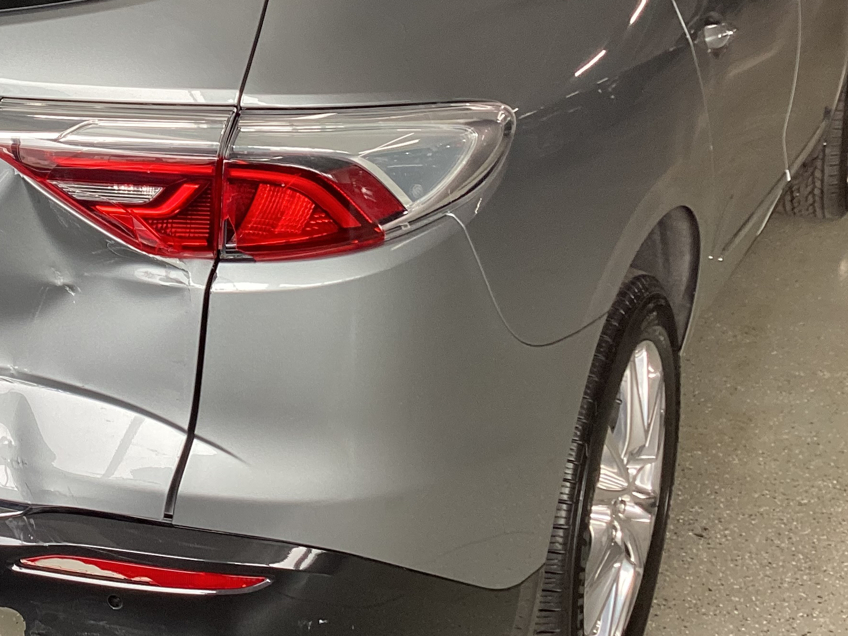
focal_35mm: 57
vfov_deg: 25.2
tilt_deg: -15.1
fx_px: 1396
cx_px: 134
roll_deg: +1.2
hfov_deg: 32.6
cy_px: 131
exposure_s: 1/120
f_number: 2.4
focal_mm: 3.3
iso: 64
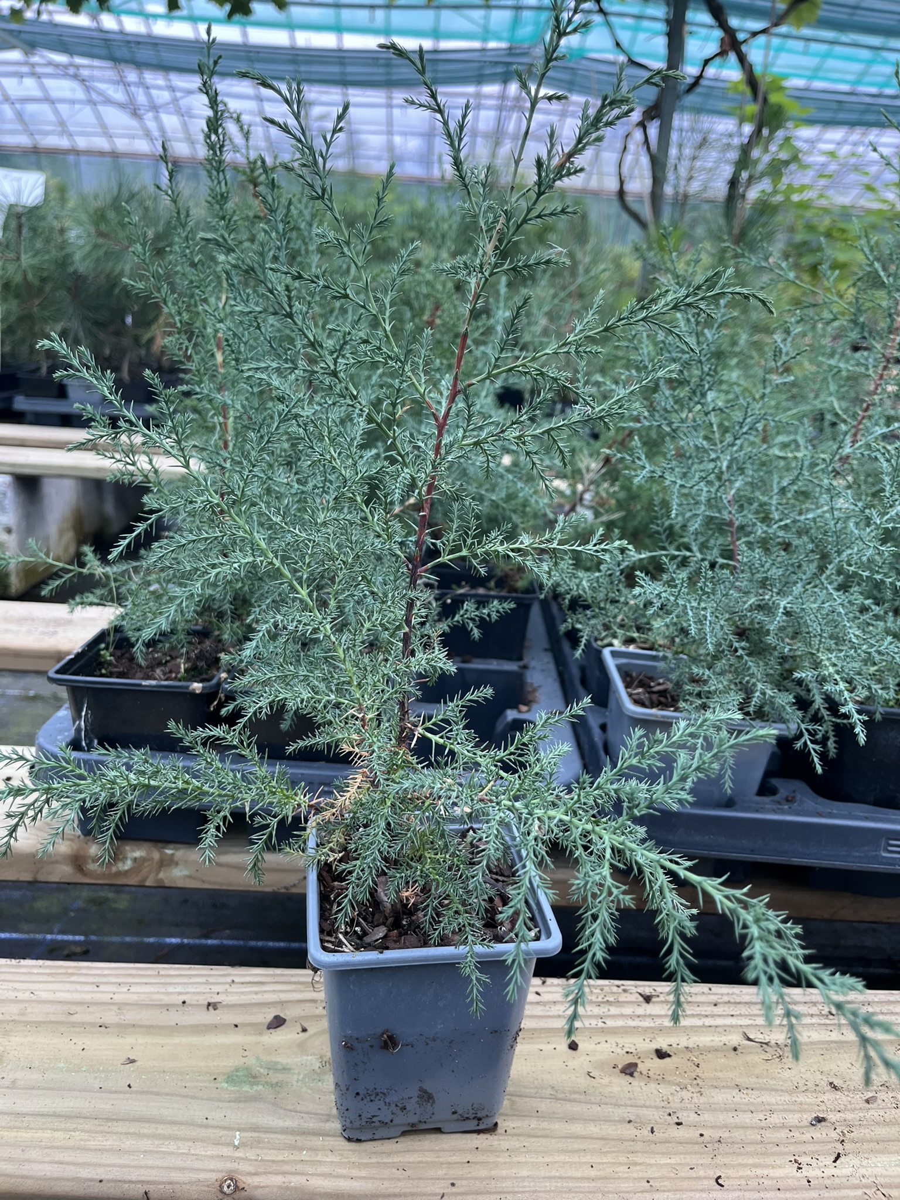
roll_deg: -4.0
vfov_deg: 67.3
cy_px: 600
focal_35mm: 26
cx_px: 450
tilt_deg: -18.7
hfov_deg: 53.1
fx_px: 901
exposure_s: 1/121
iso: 64
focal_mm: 5.1
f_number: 1.6
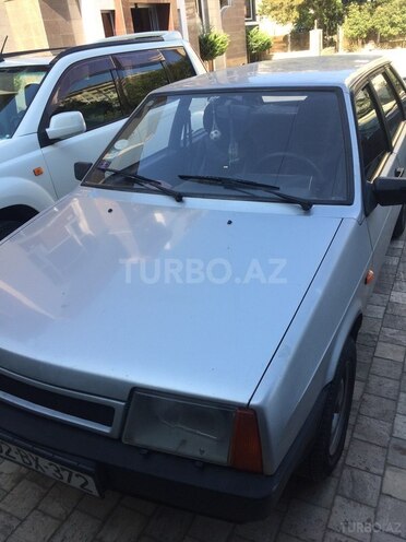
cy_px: 271
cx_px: 203
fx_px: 454
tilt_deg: -28.8
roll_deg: +5.4
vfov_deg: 61.7
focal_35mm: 29
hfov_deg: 48.2
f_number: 2.2
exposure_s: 1/471
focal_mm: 4.15
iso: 32
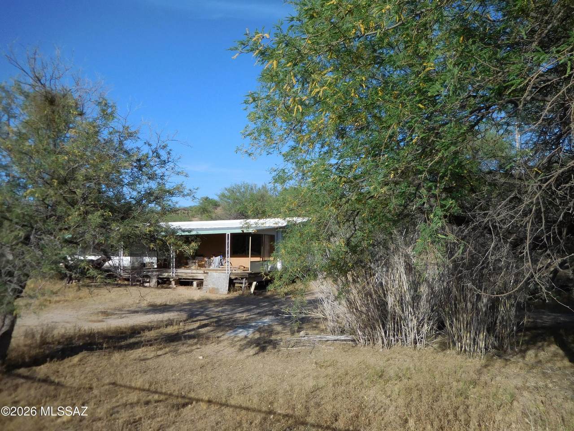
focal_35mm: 25
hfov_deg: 69.4
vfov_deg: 54.9
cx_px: 287
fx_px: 415
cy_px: 216
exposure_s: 1/1250
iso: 125
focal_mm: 4.5
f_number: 3.3
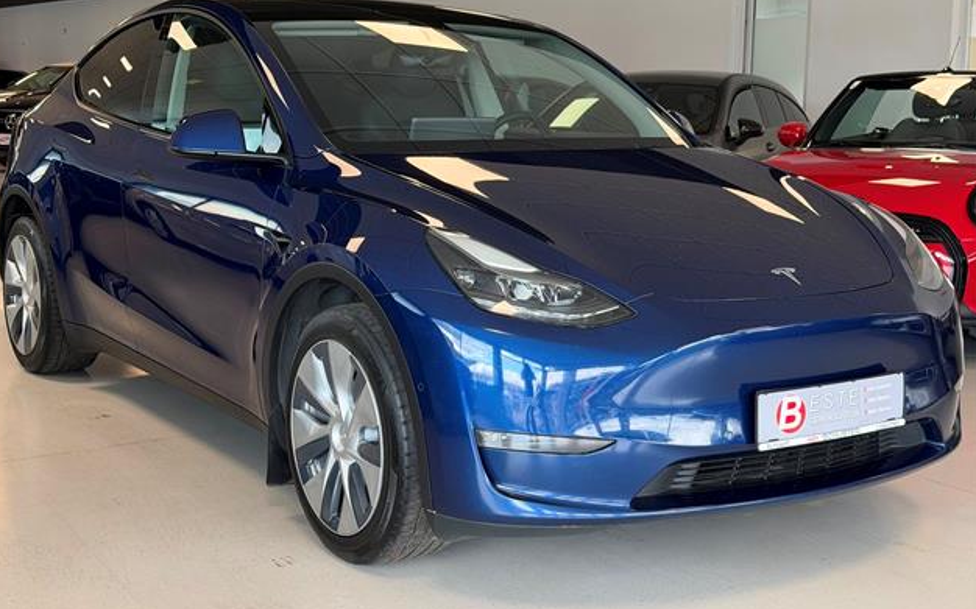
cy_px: 269
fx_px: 1383
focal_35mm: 52
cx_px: 482
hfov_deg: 38.9
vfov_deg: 24.8
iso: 100
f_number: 1.78
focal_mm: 6.76
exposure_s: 1/79
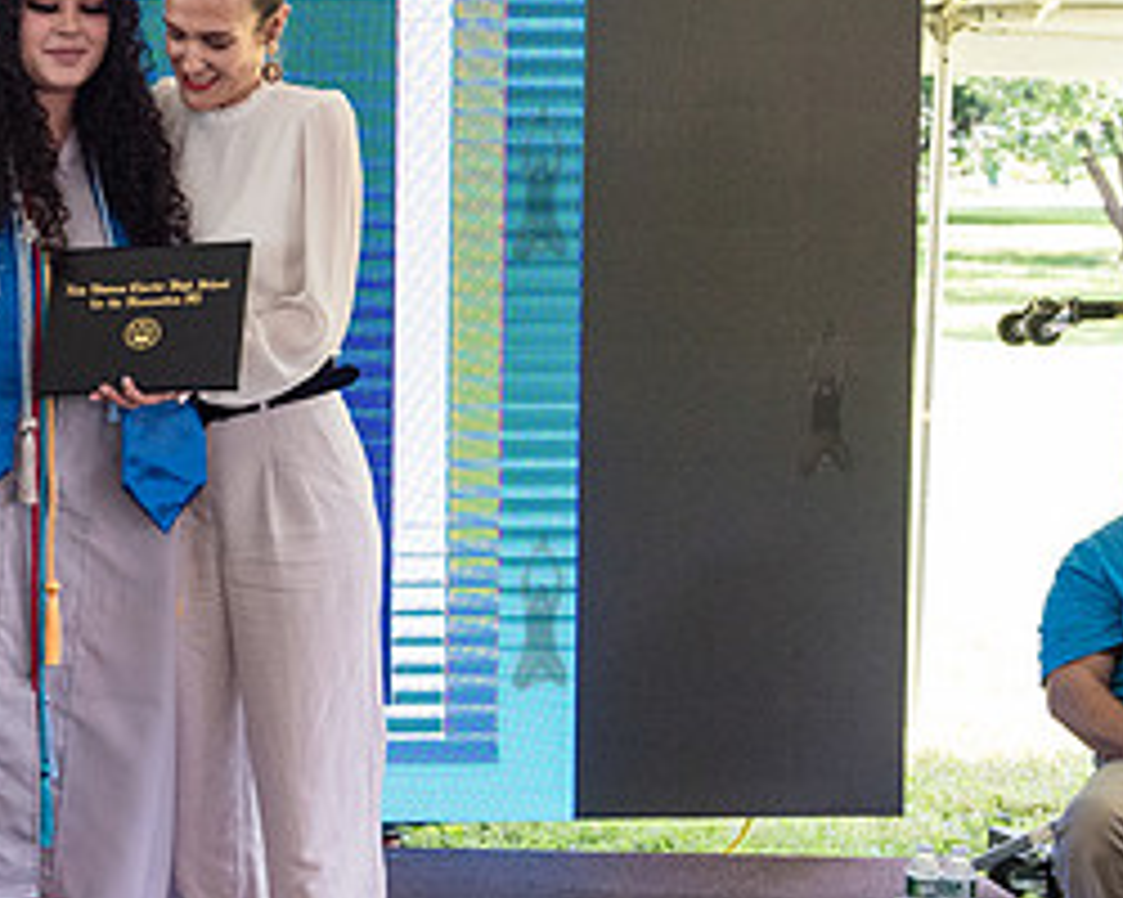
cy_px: 306
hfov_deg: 22.1
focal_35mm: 84
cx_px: 85
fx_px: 2792
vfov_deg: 18.2
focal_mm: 34
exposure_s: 1/800
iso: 2500
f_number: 4
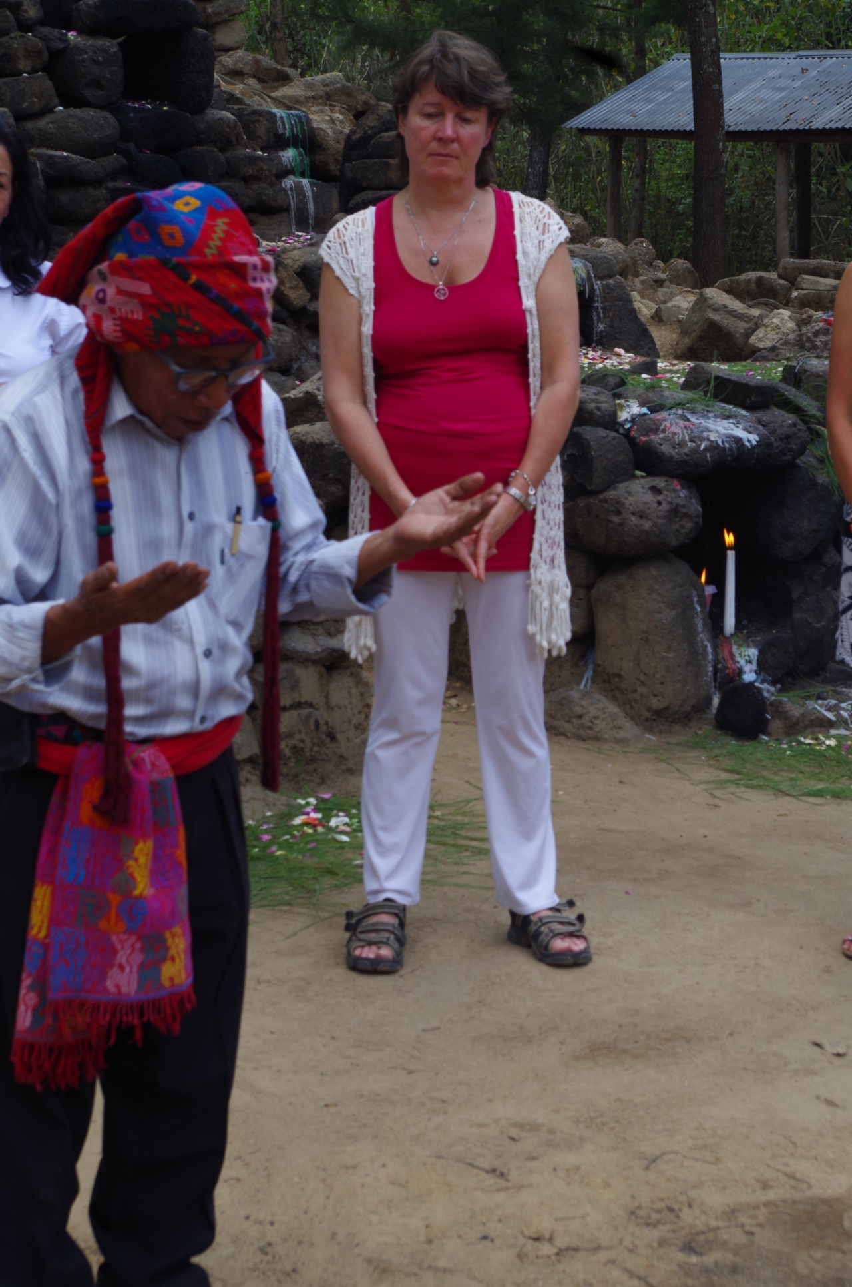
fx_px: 2923
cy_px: 644
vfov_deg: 24.8
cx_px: 426
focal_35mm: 82
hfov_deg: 16.6
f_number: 11
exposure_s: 1/125
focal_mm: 55
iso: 200
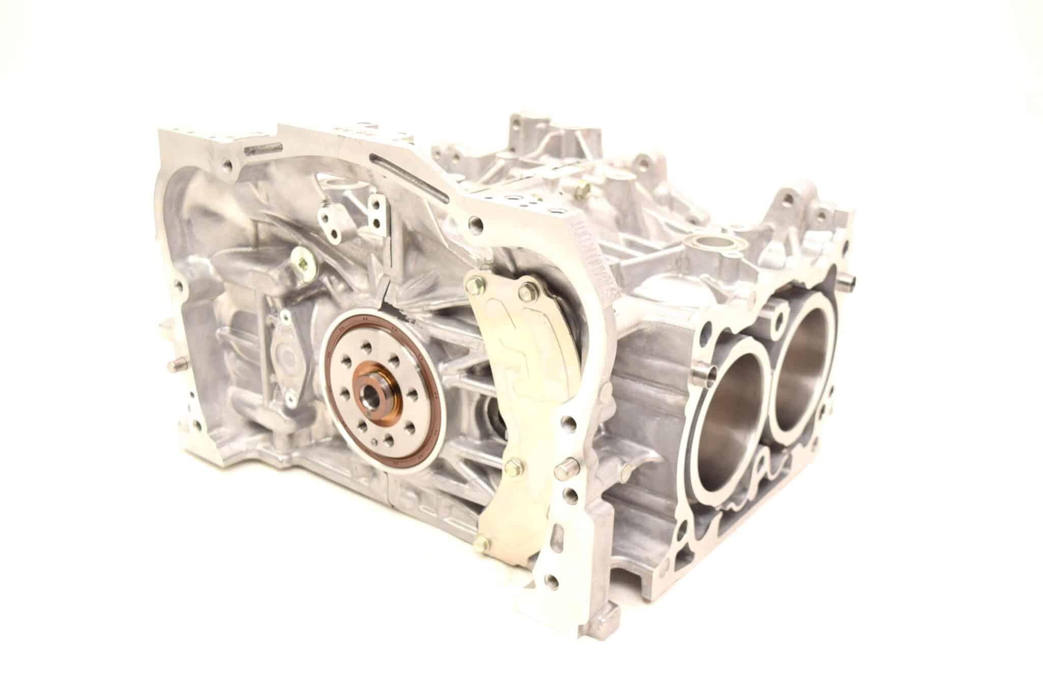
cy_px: 348
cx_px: 522
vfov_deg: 36.9
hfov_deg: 53.1
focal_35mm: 36
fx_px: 1044
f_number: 5
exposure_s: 1/100
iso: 400
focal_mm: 24
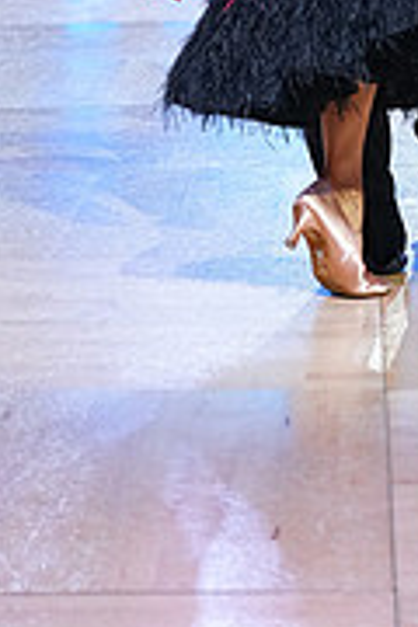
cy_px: -122
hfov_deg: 6.9
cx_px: 448
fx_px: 3431
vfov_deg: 10.3
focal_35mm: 197
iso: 2500
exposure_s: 1/400
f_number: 4
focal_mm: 61
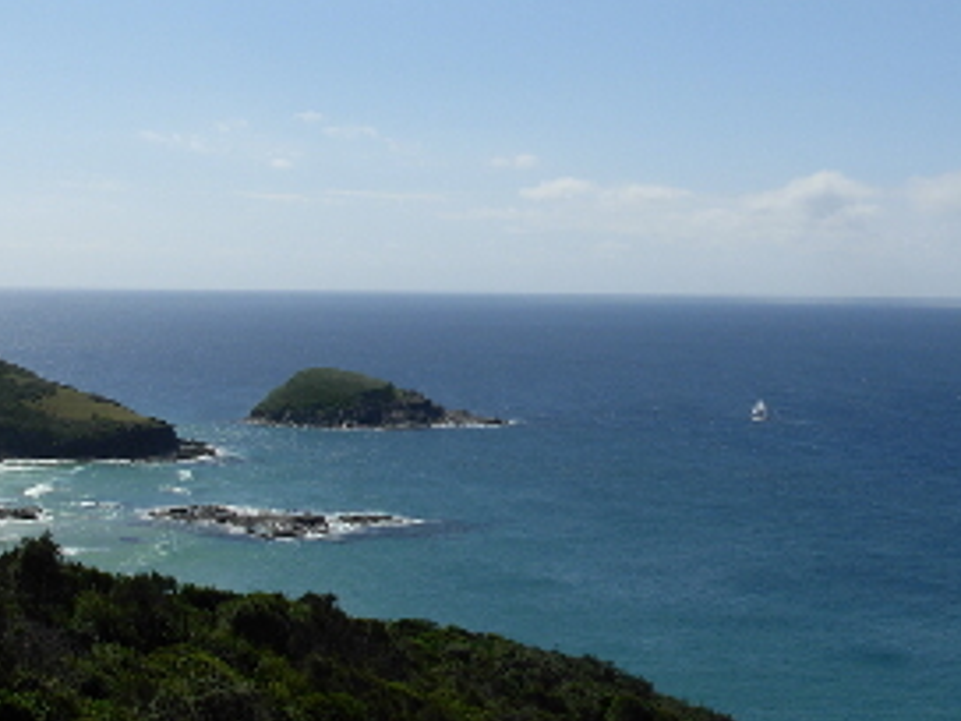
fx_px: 1860
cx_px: 530
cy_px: 318
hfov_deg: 29.0
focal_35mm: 67
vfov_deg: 21.9
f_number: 4.9
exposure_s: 1/1054
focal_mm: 6.3
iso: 79
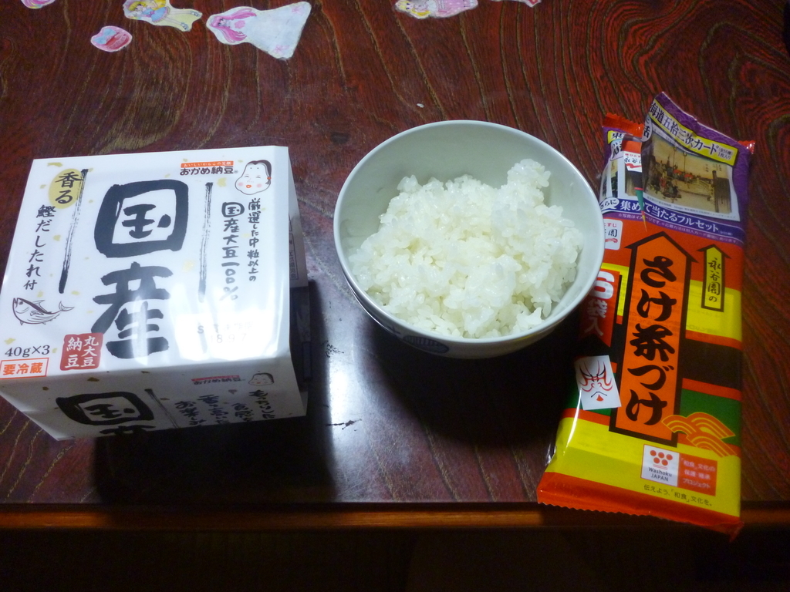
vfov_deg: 49.7
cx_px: 395
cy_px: 296
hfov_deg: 63.4
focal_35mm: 28
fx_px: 639
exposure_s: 1/30
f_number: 3.1
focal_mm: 5
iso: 400
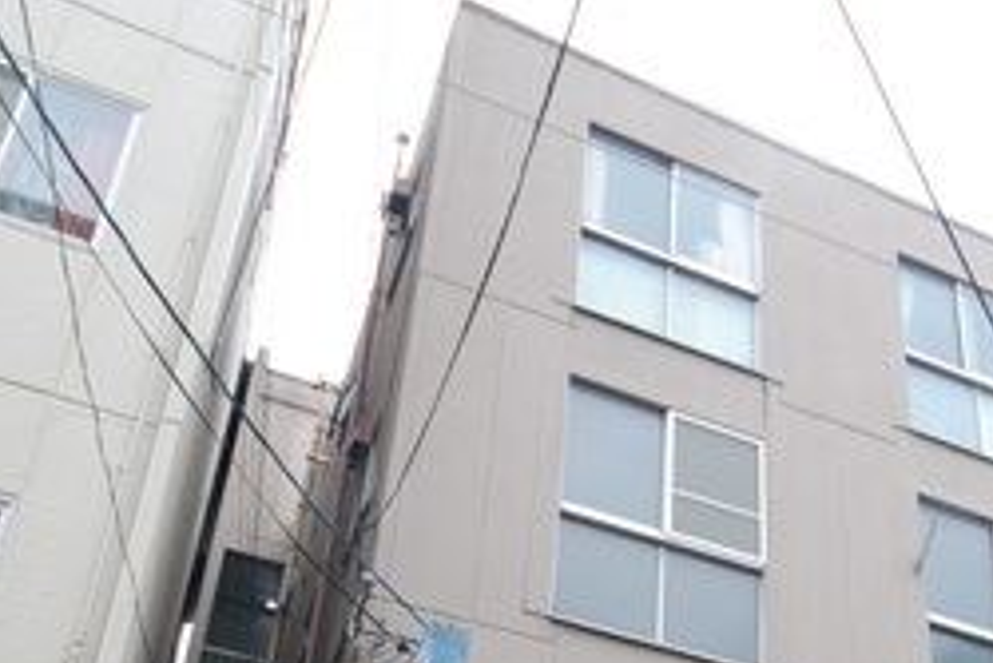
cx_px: 651
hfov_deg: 45.5
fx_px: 1167
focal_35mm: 42
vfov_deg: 28.0
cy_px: 782
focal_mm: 11
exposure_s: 1/250
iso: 800
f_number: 8
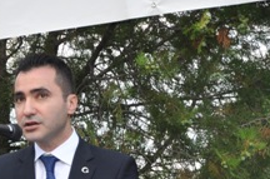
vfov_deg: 8.3
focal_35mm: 164
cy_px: 195
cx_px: -38
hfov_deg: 12.3
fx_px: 1227
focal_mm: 32
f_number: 5.6
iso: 200
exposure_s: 1/200
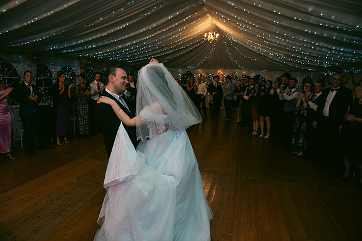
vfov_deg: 53.2
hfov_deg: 73.7
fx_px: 241
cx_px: 181
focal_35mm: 24
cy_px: 120
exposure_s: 1/160
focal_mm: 24
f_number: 3.5
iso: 800
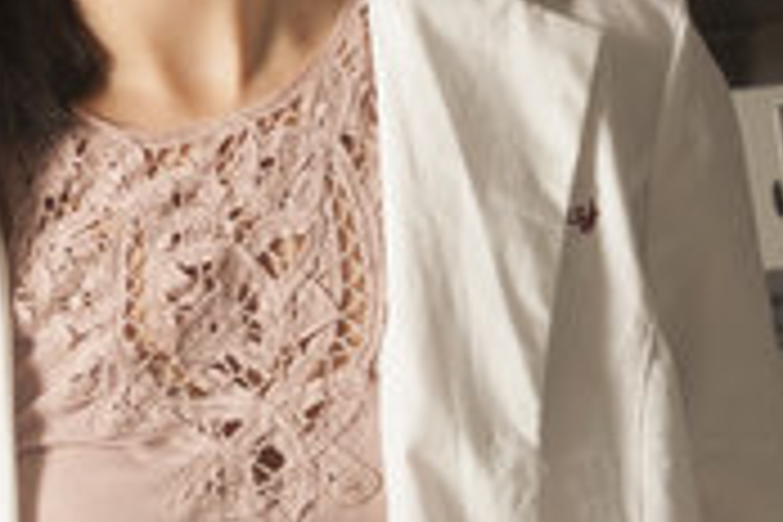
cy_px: 153
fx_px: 2653
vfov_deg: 11.2
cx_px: 187
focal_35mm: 122
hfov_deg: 16.7
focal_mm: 35
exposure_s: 1/250
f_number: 7.1
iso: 320
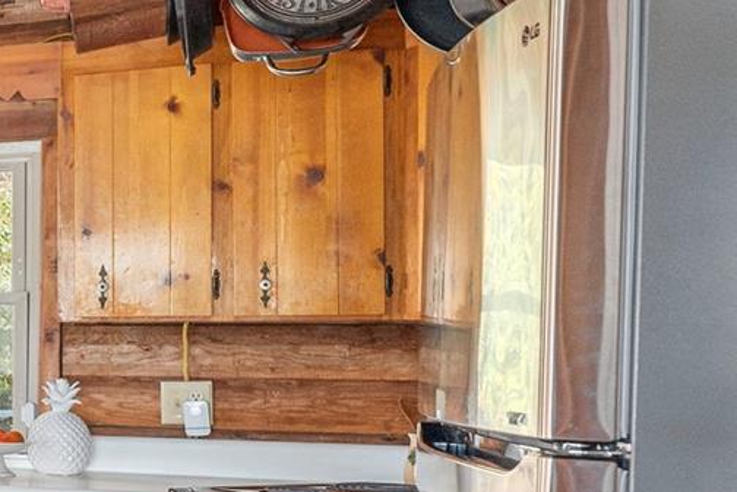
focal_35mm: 65
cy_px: 320
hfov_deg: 19.3
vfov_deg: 20.9
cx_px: -714
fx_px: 1331
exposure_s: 1/160
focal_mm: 16
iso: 320
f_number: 7.1
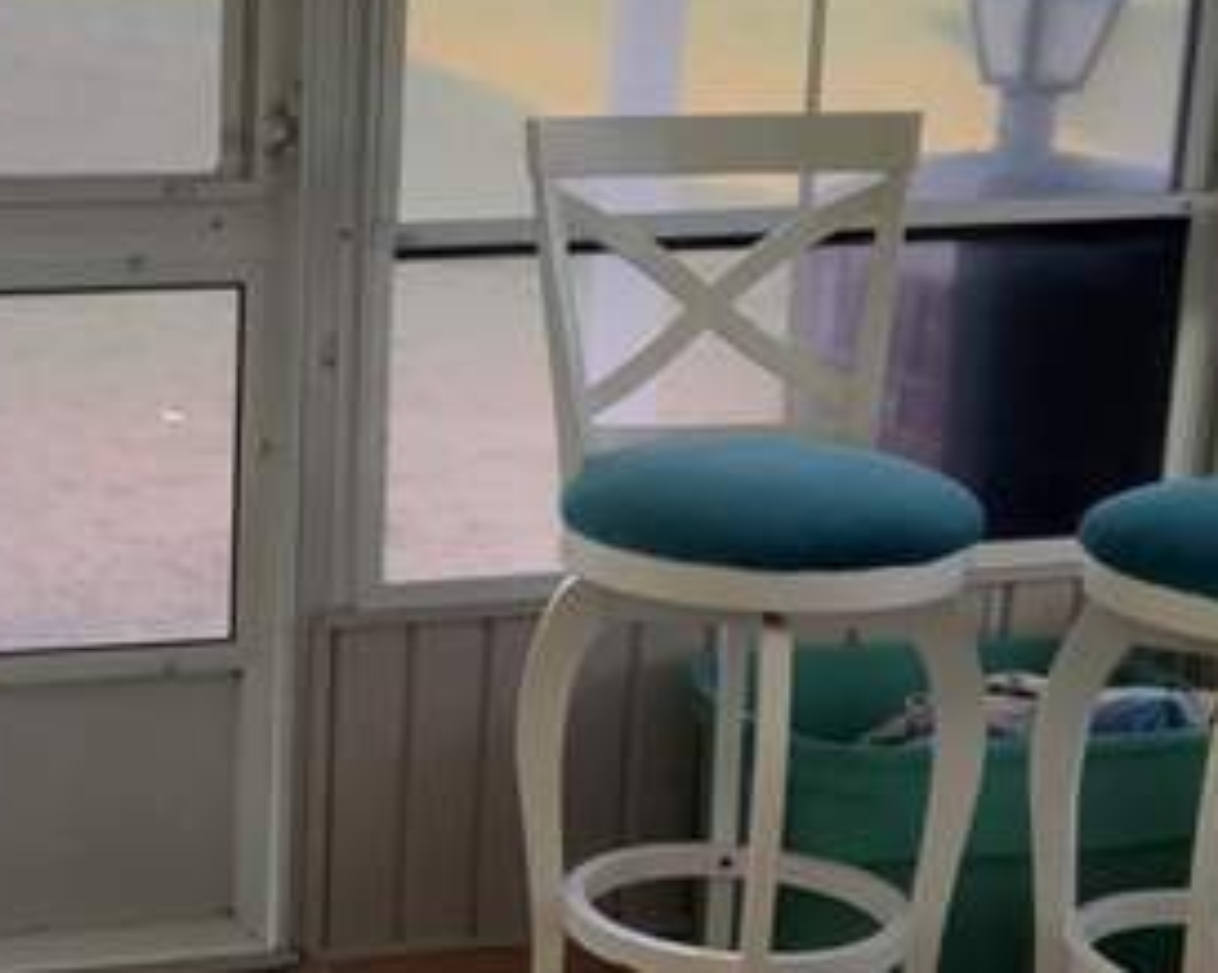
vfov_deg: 18.3
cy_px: 741
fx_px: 2990
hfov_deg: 22.5
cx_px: 156
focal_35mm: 83
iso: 100
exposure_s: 1/60
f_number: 1.8
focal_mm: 3
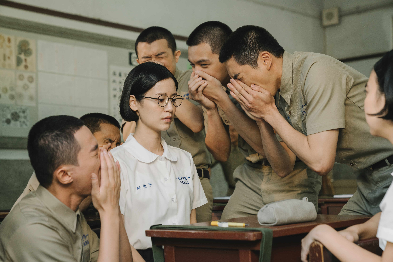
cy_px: 131
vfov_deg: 19.5
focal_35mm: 70
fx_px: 764
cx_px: 196
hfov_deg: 28.8
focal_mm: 70
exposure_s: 1/320
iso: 500
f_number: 4.5
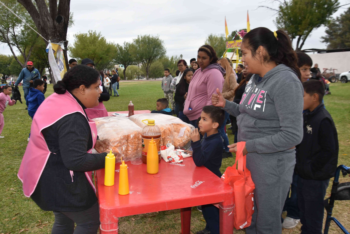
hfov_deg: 65.5
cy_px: 113
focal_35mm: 28
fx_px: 272
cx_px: 179
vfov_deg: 46.4
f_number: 5
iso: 110
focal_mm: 18
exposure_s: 1/200
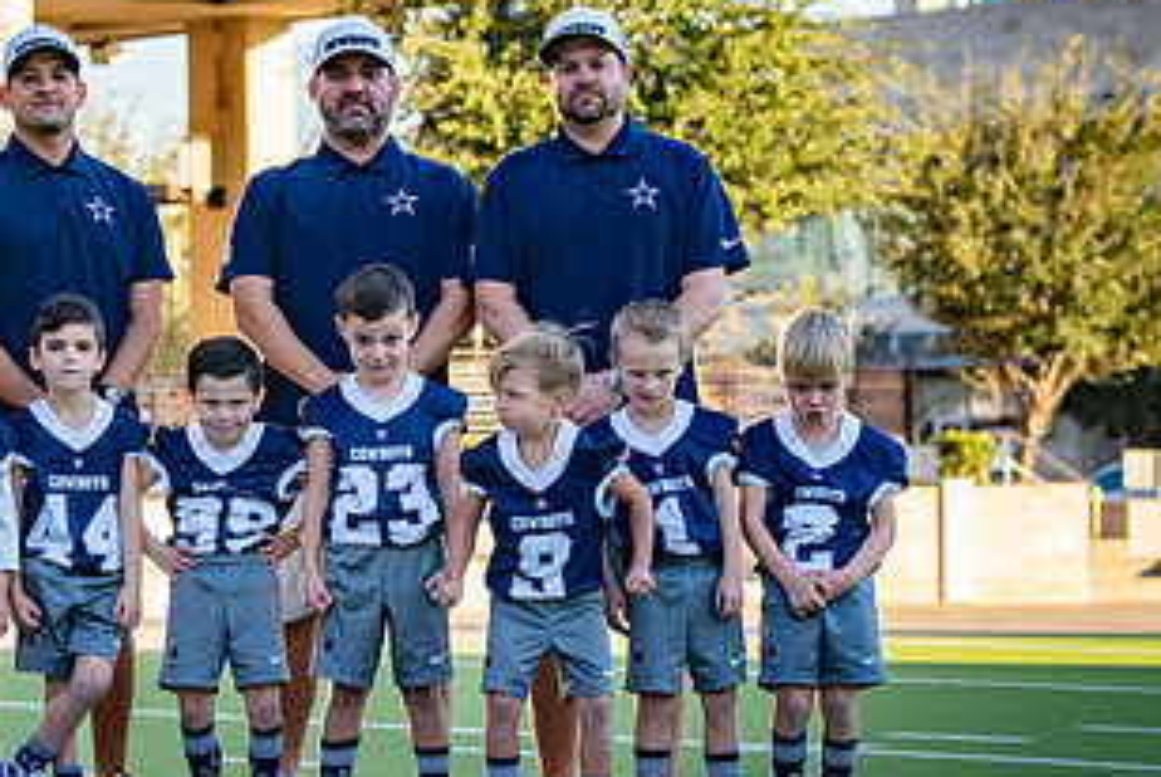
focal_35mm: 154
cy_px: 375
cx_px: 137
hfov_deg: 13.2
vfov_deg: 8.9
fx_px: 4971
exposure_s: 1/320
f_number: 4
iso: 160
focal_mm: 74
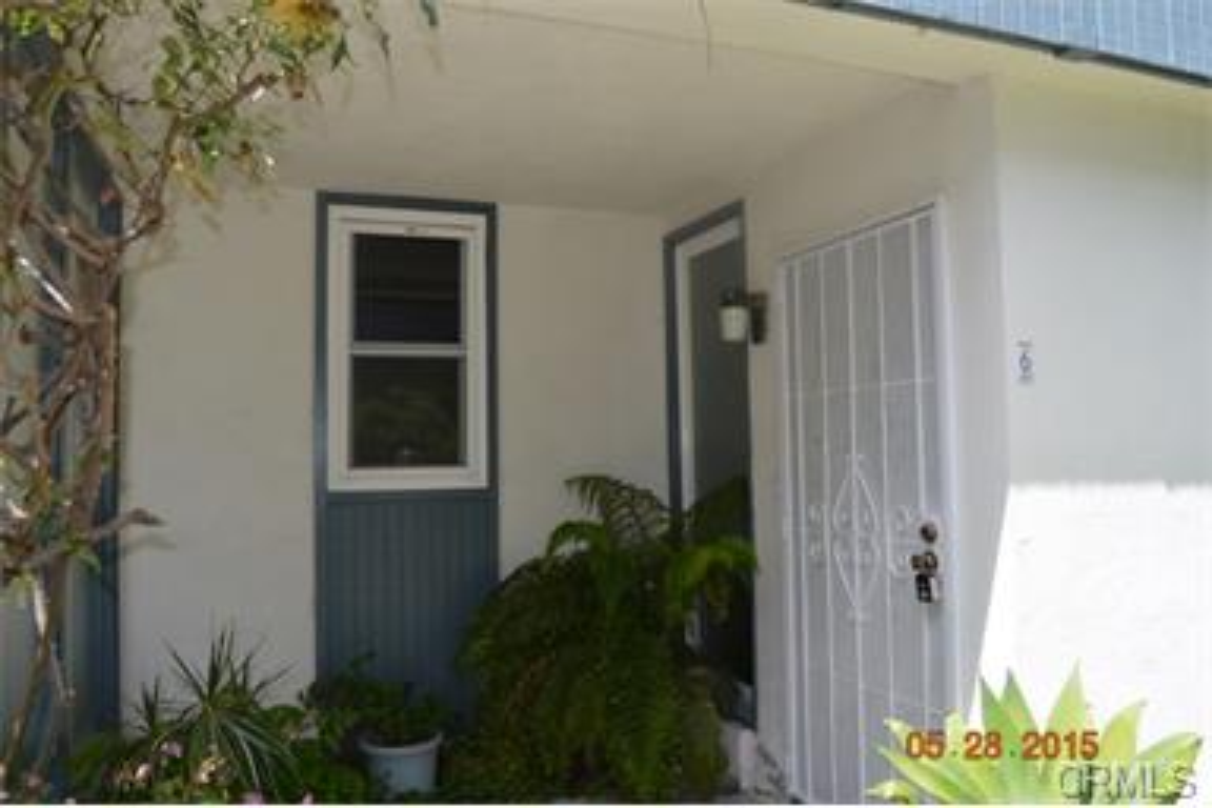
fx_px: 909
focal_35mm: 27
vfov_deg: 47.9
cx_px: 606
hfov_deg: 67.4
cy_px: 404
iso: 100
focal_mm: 18
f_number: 5
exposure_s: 1/200
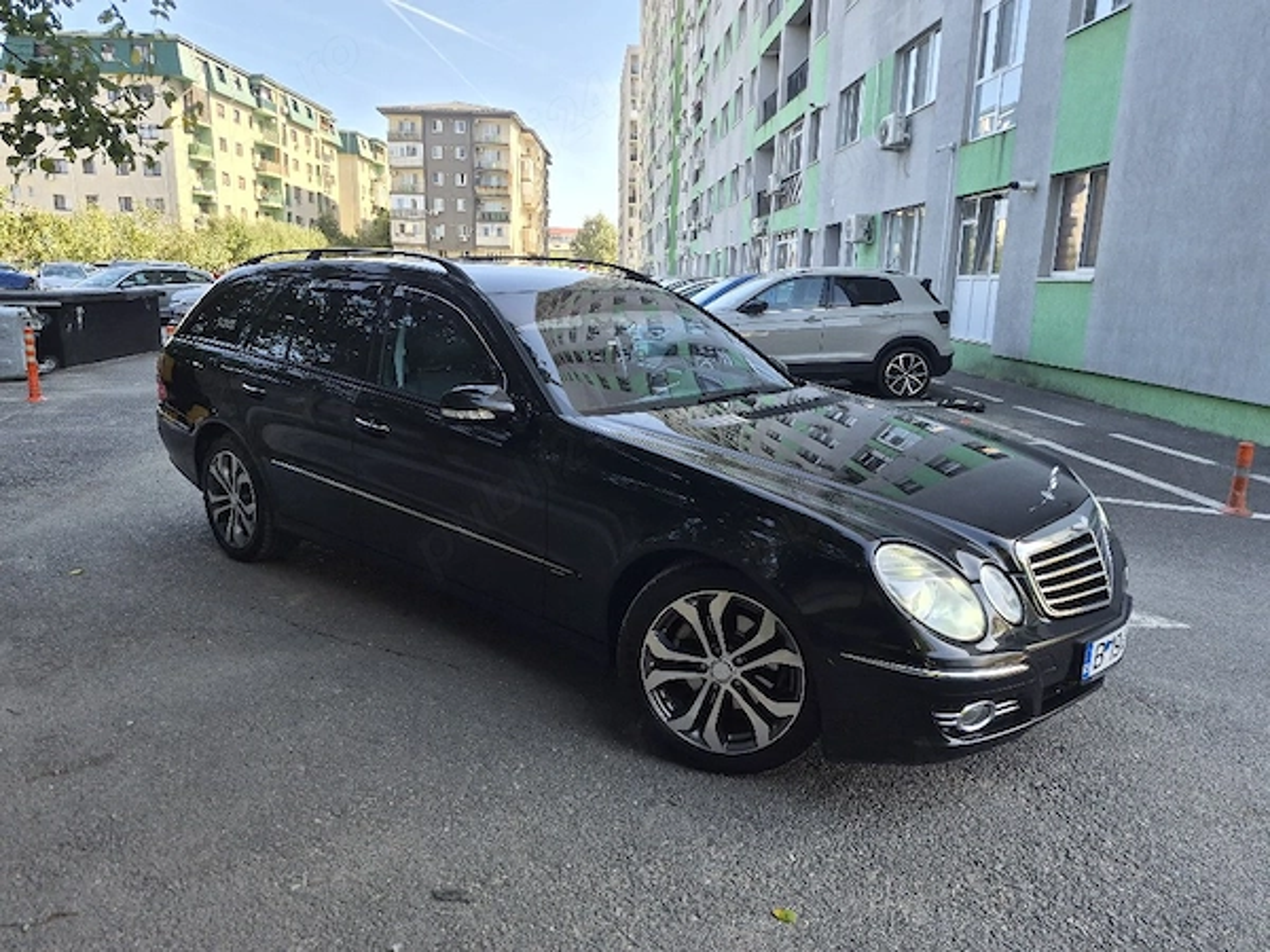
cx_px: 635
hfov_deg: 73.9
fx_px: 844
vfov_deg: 58.9
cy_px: 476
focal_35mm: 23
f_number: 1.8
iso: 80
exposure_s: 1/1667
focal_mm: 5.4
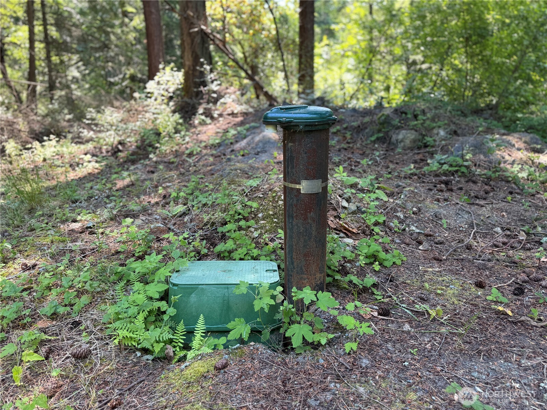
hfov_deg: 71.6
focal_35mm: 24
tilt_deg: -16.1
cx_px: 274
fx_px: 379
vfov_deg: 56.8
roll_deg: +2.8
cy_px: 205
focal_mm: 6.76
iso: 80
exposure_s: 1/121
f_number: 1.78
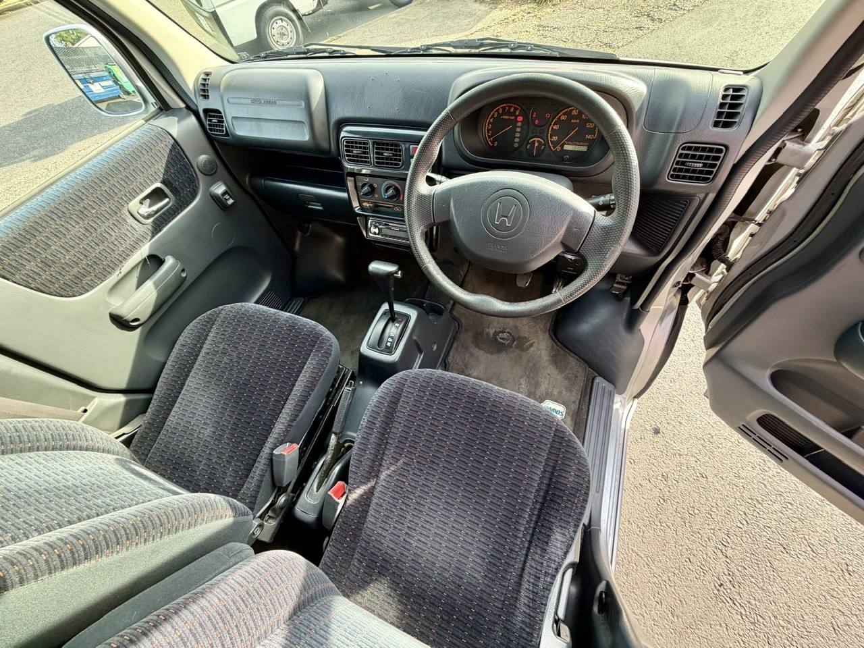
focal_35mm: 14
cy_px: 324
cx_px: 432
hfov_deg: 102.1
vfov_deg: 85.7
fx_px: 349
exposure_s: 1/121
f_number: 2.2
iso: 125
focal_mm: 2.22
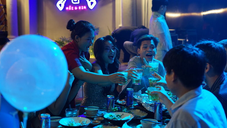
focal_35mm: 53
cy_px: 63
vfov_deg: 22.7
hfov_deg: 39.2
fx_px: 319
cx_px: 113
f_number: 2.8
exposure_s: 1/160
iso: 1600
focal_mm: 50
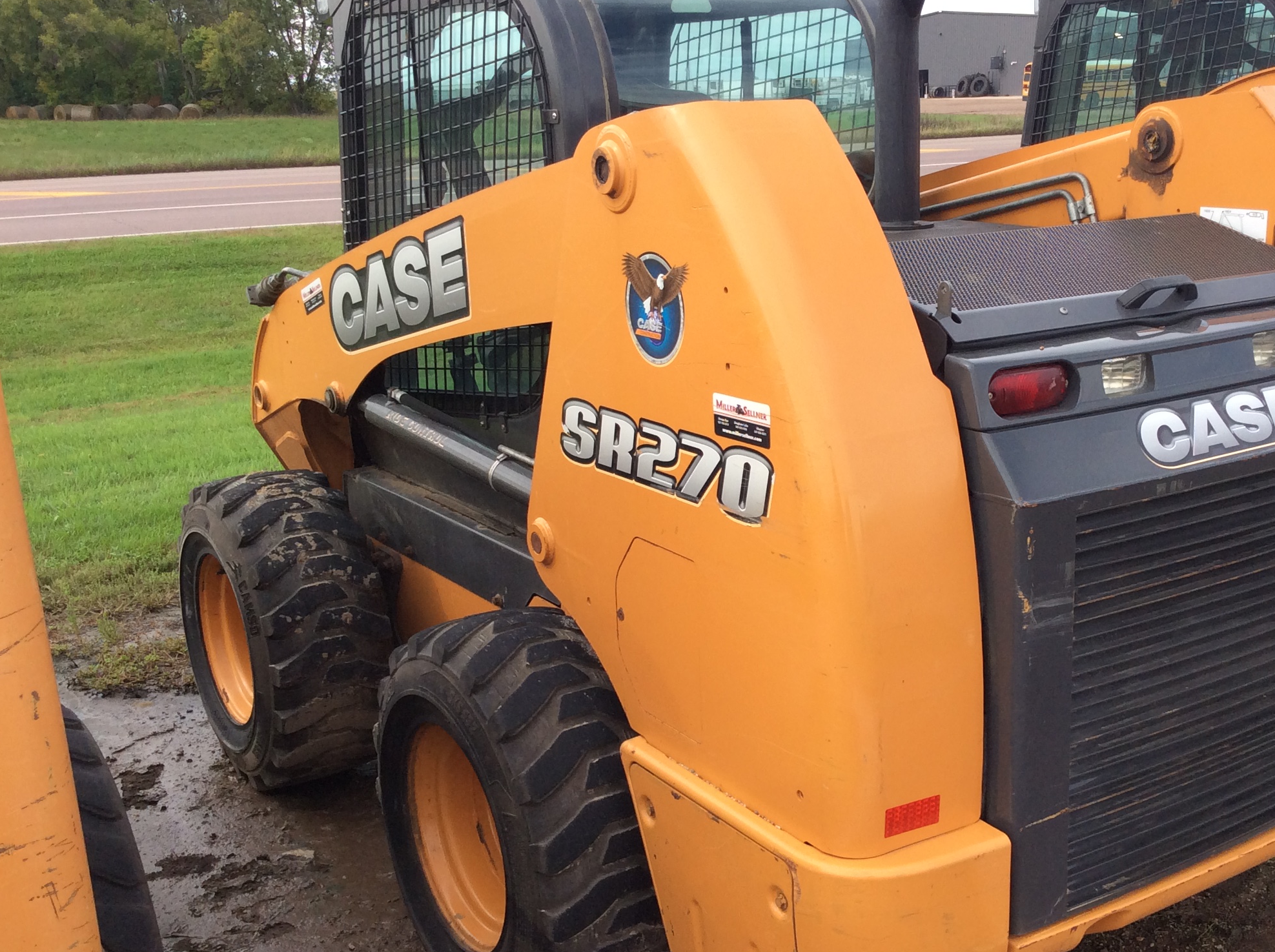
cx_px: 788
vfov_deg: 34.2
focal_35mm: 42
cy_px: 512
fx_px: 1545
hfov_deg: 44.5
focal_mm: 3.3
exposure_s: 1/520
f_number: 2.4
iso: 32
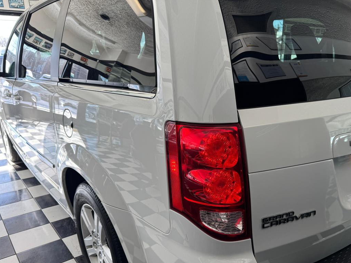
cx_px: 205
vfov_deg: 46.4
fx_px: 304
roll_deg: -1.0
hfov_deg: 59.6
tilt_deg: -19.8
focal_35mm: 30
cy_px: 164
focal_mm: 6.76
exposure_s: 1/170
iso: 64
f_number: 1.78
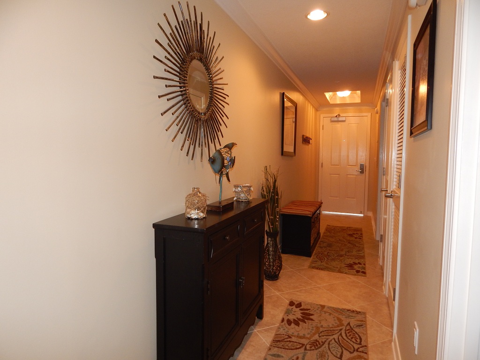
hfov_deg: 76.4
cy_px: 180
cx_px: 240
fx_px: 305
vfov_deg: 61.1
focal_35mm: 22
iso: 200
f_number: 3
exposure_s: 1/30
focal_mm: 4
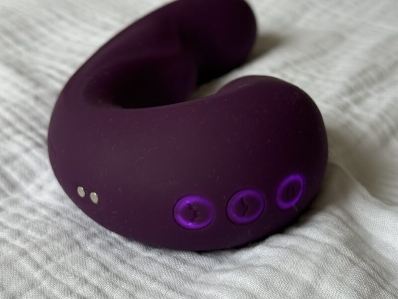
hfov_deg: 39.7
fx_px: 552
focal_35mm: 48
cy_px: 150
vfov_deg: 30.3
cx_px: 199
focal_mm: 6.76
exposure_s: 1/161
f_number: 1.78
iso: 160
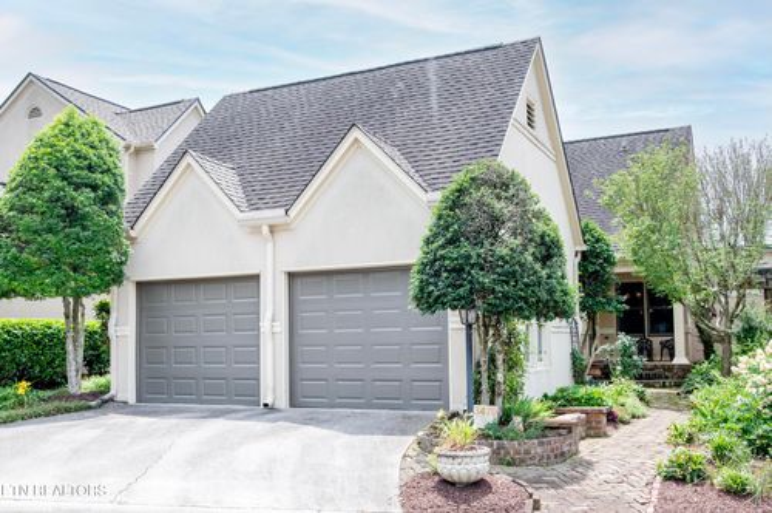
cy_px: 256
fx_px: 664
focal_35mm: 31
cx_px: 386
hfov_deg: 60.3
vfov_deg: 42.2
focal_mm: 31
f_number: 5
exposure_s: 1/1600
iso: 800
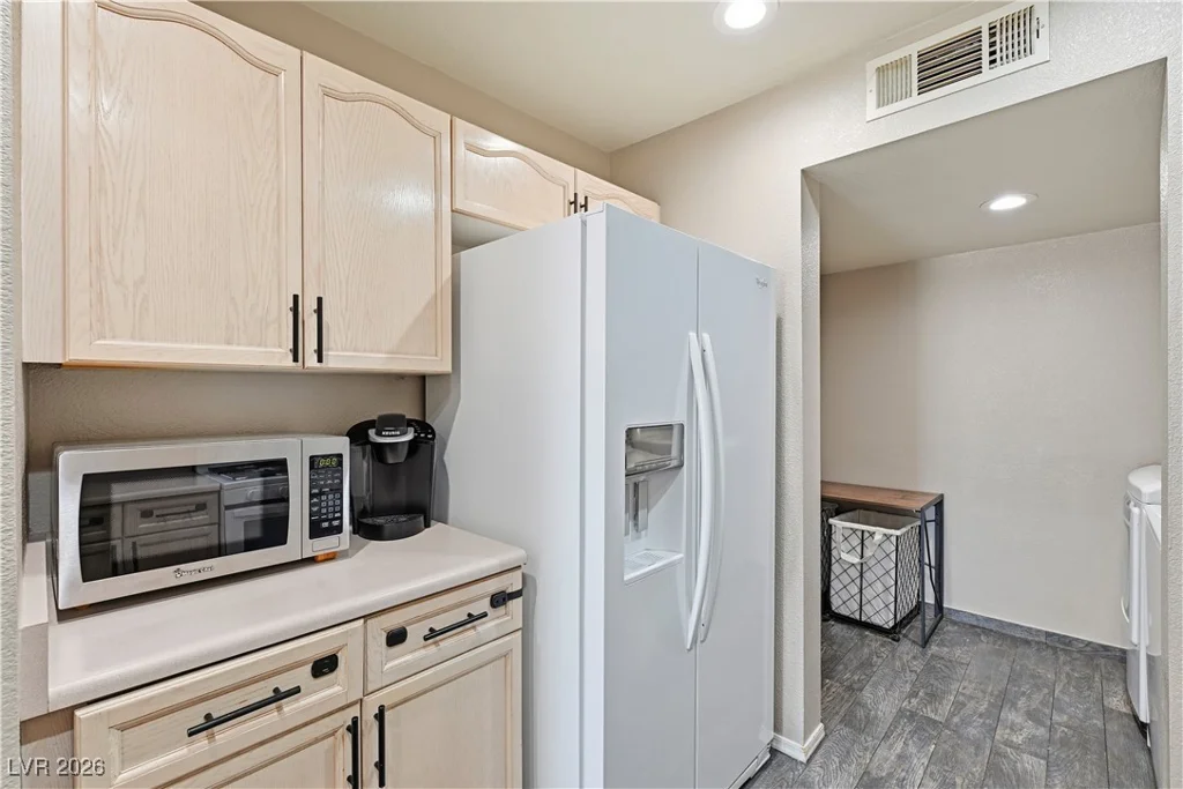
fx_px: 526
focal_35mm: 16
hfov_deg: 96.7
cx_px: 592
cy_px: 394
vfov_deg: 73.8
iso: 800
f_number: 9
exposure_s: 1/125
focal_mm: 16
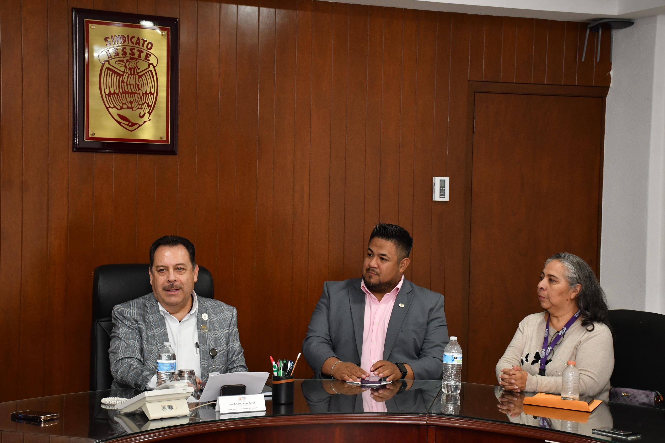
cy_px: 222
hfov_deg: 31.9
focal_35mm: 63
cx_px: 332
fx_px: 1164
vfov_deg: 21.6
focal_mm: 42
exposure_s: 1/100
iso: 1250
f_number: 5.6
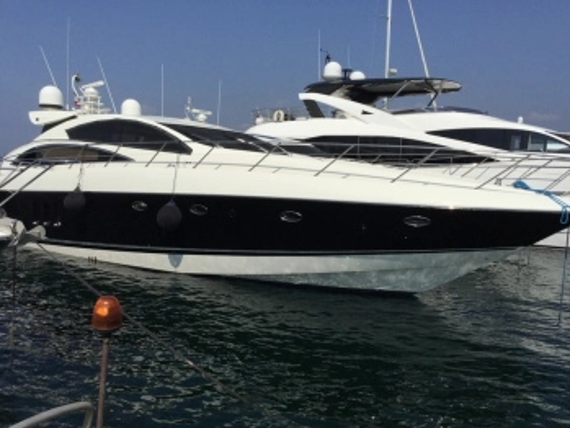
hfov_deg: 56.8
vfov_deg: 44.2
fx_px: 527
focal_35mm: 32
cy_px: 219
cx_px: 283
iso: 25
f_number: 2.4
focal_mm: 3.3
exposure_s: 1/3891
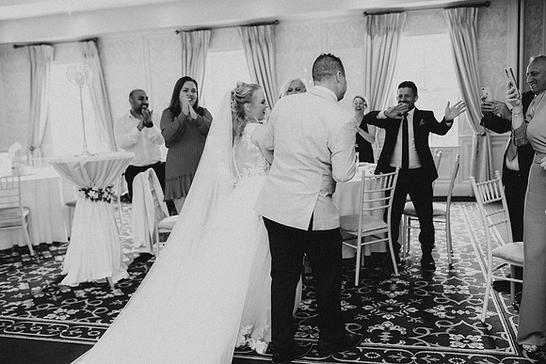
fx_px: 531
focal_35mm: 35
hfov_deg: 54.4
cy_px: 182
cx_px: 273
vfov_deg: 37.9
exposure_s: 1/160
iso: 1250
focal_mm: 35
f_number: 2.2
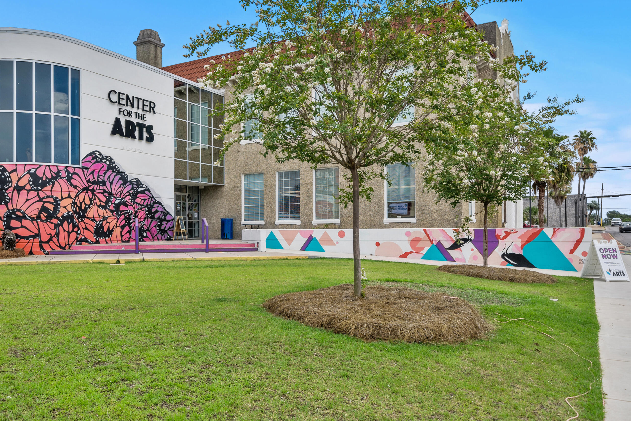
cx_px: 266
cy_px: 194
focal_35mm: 29
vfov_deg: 45.0
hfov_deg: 63.3
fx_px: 509
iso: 80
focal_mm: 24
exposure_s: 1/400
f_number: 7.1
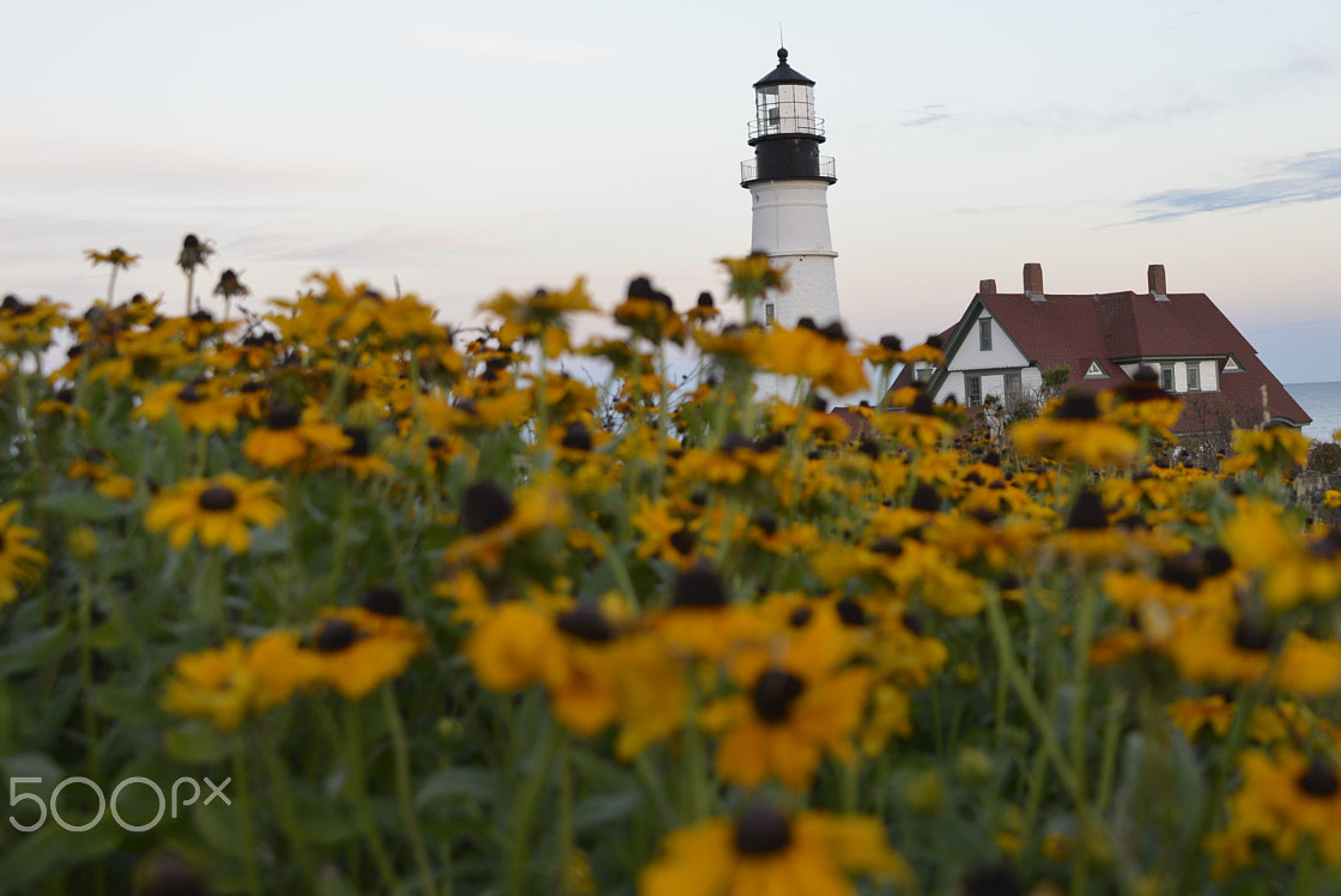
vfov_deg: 26.9
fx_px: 1863
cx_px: 892
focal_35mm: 50
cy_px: 322
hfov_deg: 39.1
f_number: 5
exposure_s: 1/100
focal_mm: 35
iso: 400
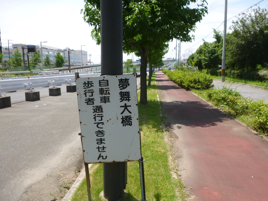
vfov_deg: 54.9
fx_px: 194
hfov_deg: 69.4
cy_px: 100
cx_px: 134
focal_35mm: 25
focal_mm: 4.5
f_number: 3.9
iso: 100
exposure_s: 1/320
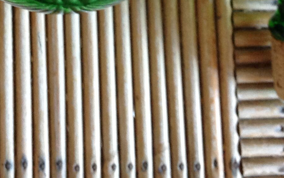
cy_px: -122
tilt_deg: -81.4
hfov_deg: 19.3
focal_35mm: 107
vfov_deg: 11.5
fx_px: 828
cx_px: 60
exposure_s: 1/15
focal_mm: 4.28
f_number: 2.4
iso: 200
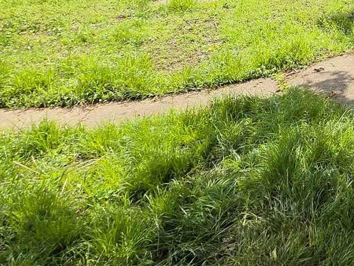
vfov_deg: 24.2
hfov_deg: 28.9
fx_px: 532
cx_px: 477
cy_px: -87
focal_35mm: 52
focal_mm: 2.2
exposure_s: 1/2060
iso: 32
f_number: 1.9
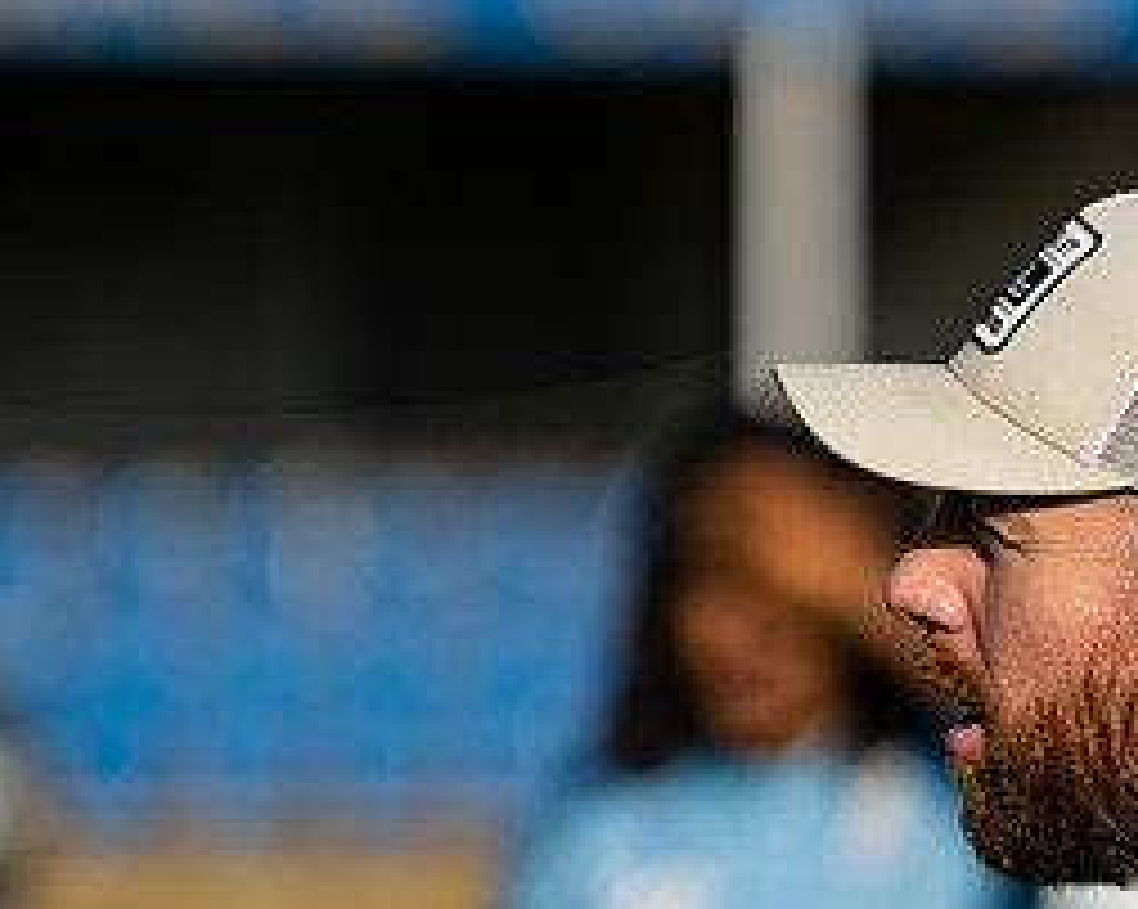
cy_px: 753
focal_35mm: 402
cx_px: 1176
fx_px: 13529
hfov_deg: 4.8
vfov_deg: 3.8
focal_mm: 85
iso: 110
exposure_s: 1/10000
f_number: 1.4
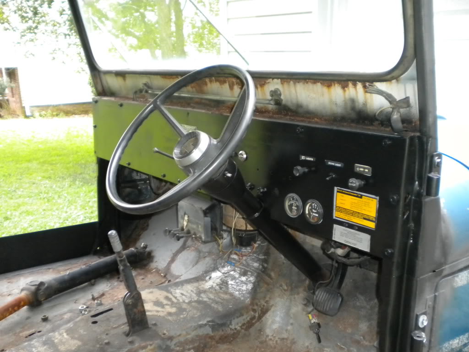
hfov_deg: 52.6
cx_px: 234
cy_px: 176
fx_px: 474
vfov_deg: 40.7
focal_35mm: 35
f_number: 3.1
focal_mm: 6.3
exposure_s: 1/30
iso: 400
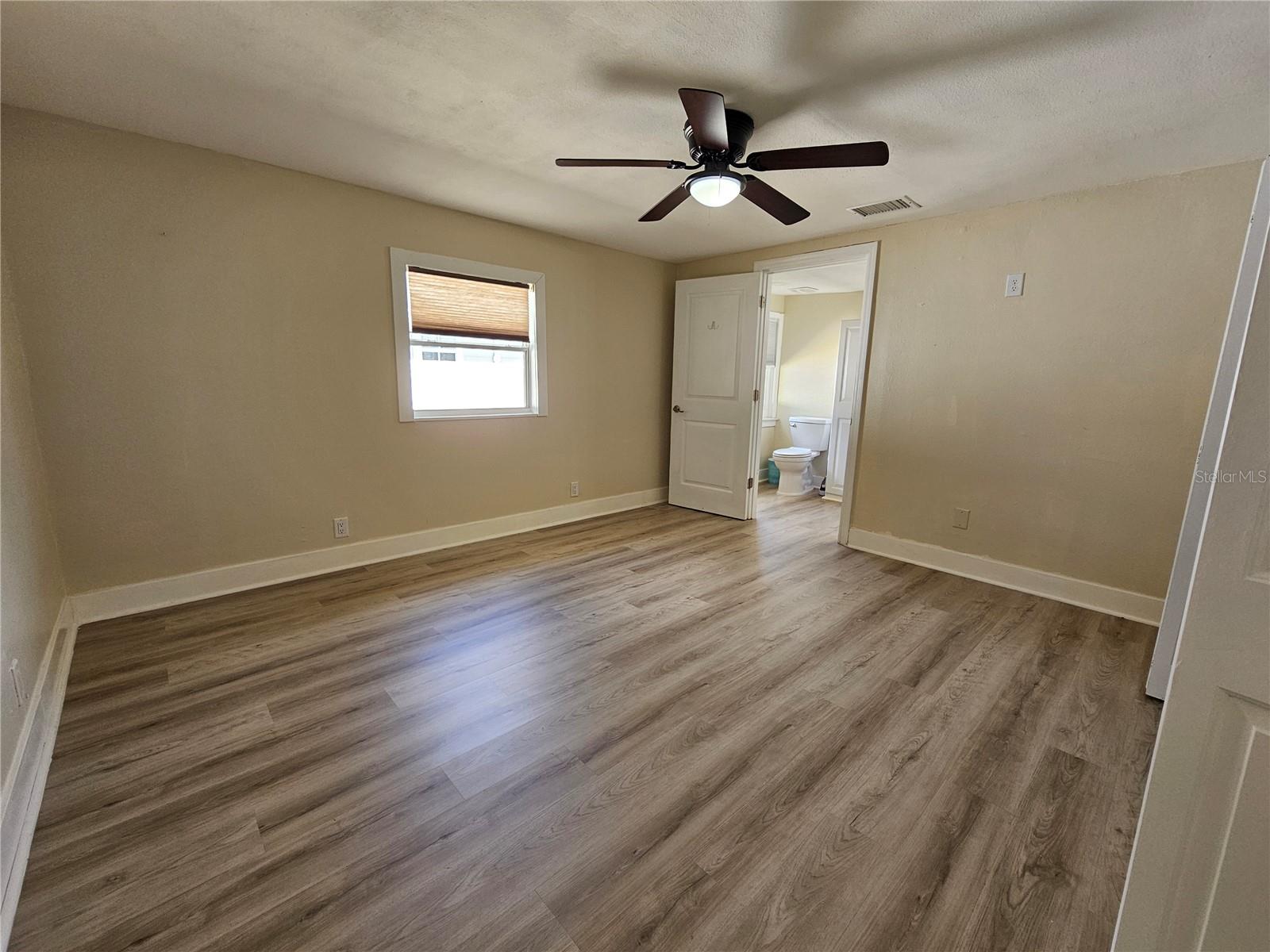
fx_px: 477
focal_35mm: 13
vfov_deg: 89.9
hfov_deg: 106.2
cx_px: 635
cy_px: 476
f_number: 2.2
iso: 64
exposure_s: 1/60
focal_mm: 2.2
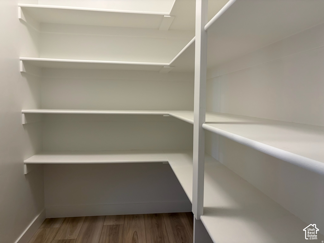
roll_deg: +0.0
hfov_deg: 67.3
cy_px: 122
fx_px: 243
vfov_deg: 53.1
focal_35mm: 26
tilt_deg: -4.3
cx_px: 162
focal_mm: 5.96
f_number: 1.6
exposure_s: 1/60
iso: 200
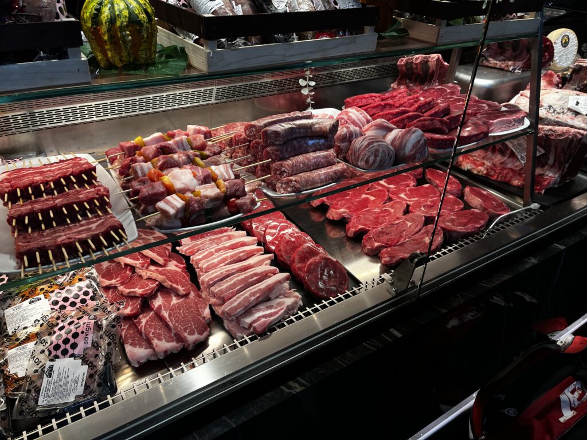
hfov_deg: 67.3
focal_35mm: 26
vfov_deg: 53.1
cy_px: 220
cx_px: 294
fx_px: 441
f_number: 1.6
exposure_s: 1/100
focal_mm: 5.1
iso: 50
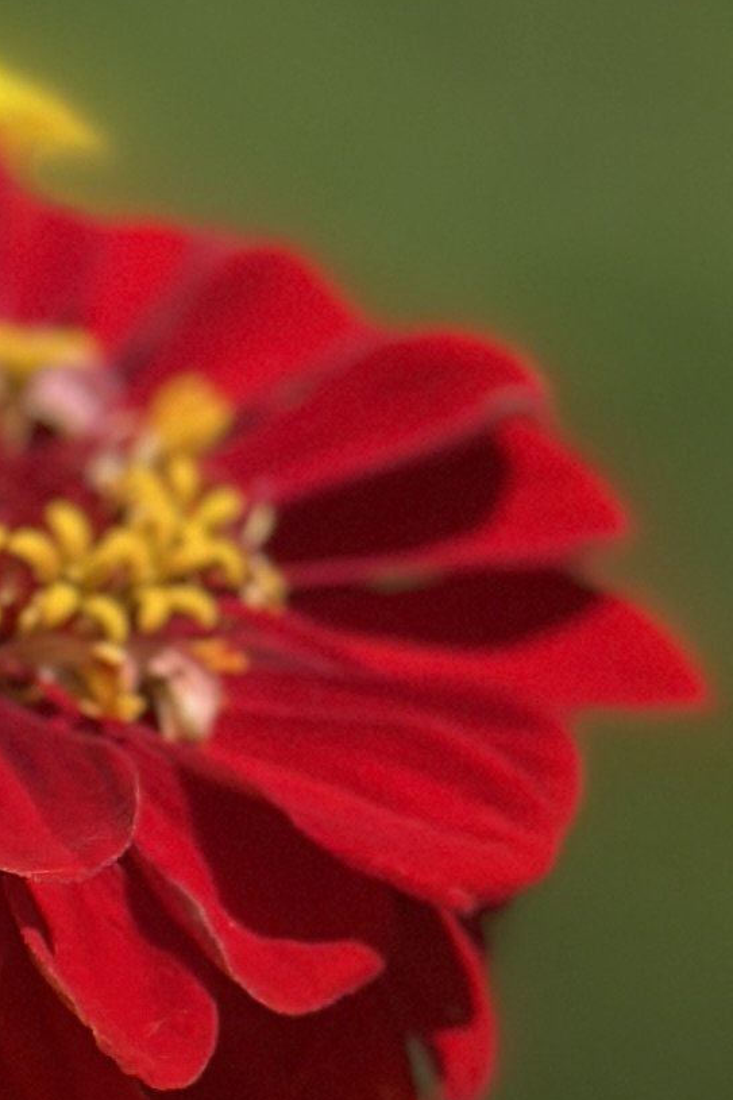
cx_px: -1297
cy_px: 1462
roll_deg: +5.2
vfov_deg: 8.2
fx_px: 7546
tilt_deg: -36.4
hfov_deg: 5.3
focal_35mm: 247
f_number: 1.78
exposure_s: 1/4367
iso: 100
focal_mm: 6.86
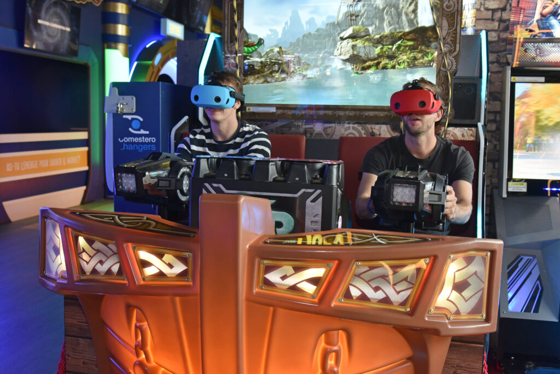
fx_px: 591
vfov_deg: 35.1
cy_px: 187
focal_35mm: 38
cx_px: 280
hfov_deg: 50.7
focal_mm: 38
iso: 2000
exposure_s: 1/125
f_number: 5.6
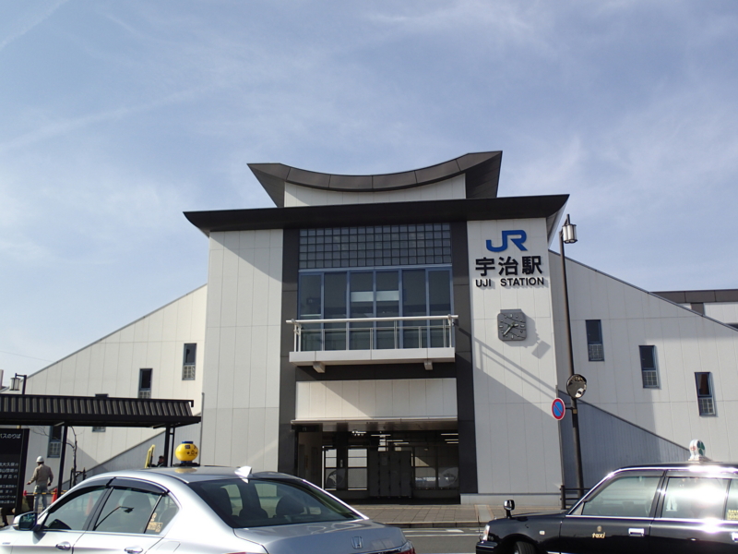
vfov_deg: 40.7
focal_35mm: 35
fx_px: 746
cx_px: 369
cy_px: 277
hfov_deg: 52.6
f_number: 10
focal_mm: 6.42
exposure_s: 1/160
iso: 100
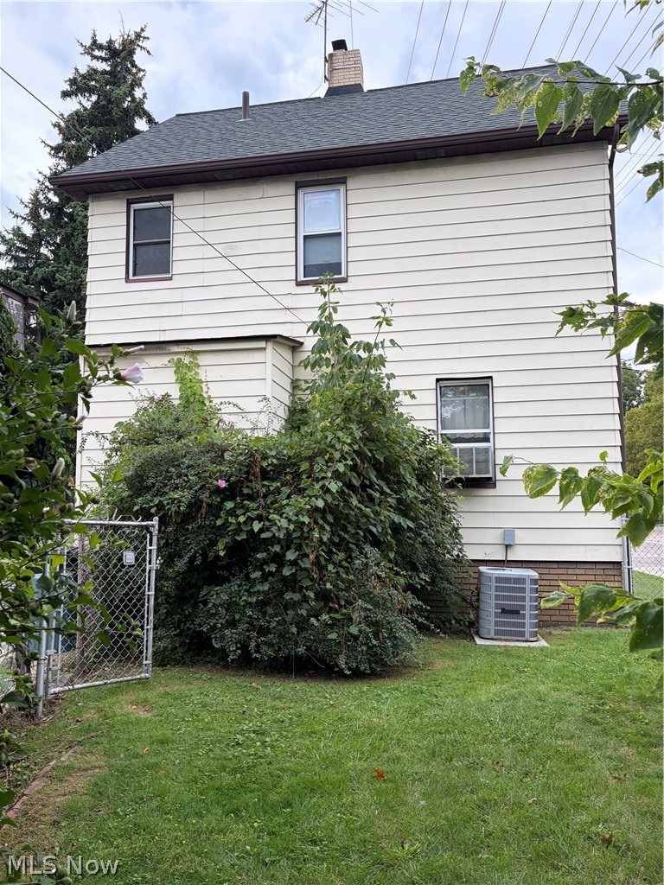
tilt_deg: +4.9
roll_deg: +0.9
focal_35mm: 26
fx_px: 665
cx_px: 332
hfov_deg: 53.1
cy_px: 442
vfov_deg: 67.3
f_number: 1.6
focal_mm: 5.96
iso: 50
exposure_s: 1/623
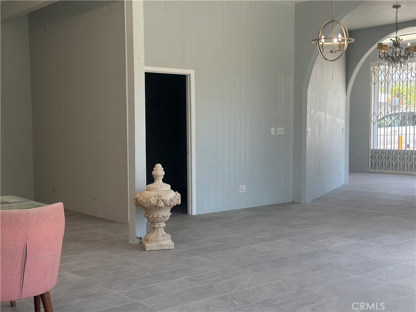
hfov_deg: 39.7
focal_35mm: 48
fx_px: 577
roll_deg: +0.0
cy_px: 156
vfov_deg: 30.3
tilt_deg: -1.5
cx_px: 208
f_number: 1.78
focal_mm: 6.86
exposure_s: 1/439
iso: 80
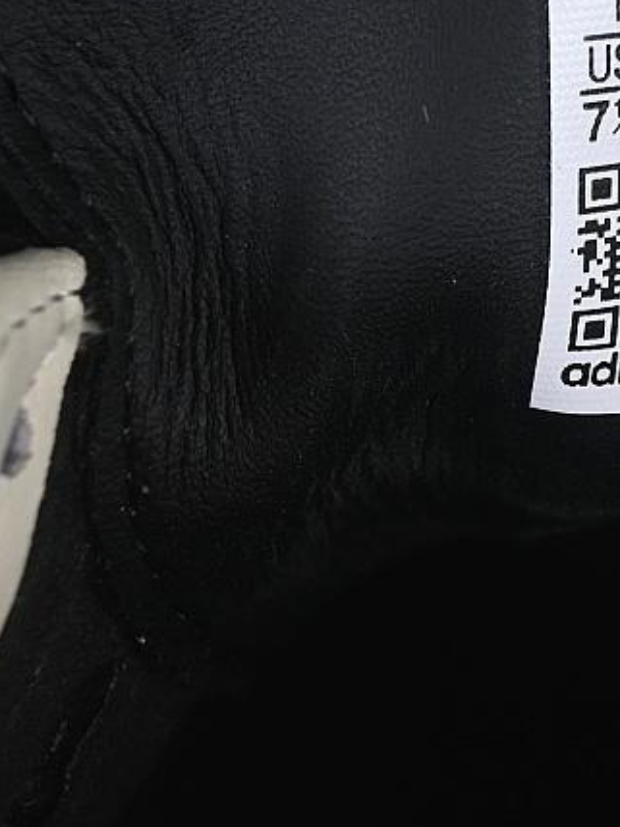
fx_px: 4346
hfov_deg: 8.1
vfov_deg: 10.8
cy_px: 145
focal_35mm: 182
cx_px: 805
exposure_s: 1/80
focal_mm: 50
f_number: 8
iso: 160
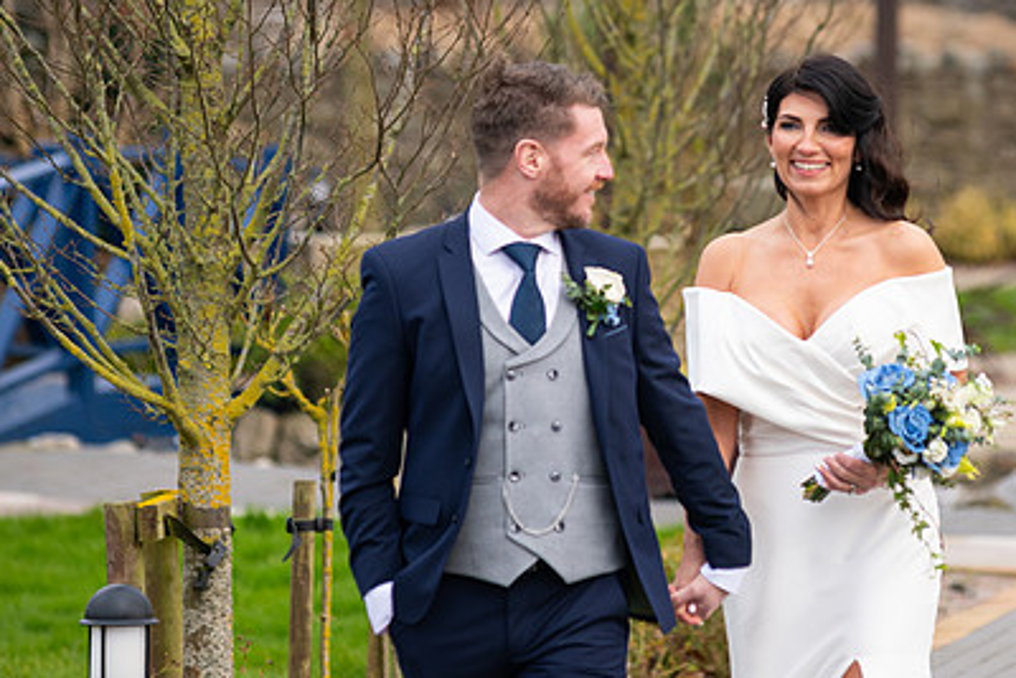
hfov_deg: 9.1
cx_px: 632
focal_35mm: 225
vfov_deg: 6.1
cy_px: 344
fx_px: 6352
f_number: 3.5
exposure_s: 1/200
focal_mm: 155
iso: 250
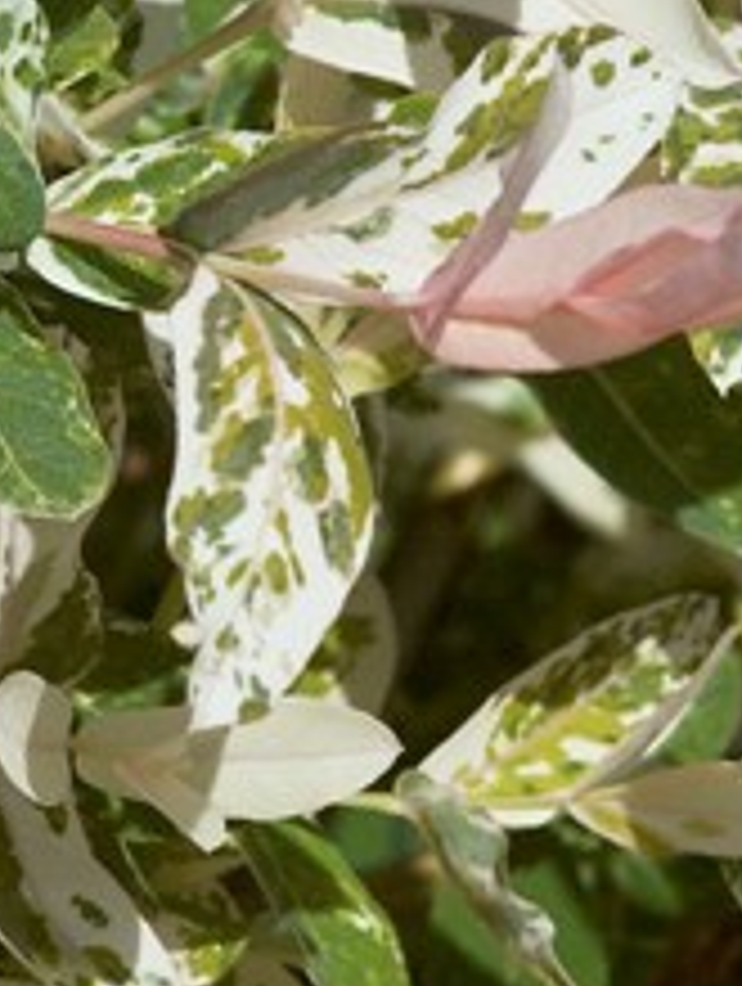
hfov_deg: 4.3
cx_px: 391
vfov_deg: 5.7
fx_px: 9832
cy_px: 286
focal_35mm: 345
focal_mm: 70
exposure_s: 1/800
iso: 500
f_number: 14
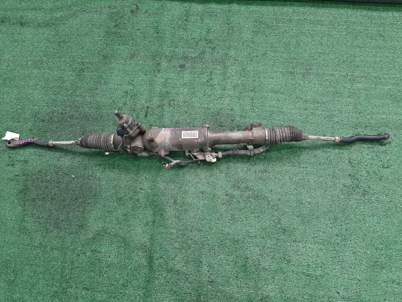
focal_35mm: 26
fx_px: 302
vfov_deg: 53.1
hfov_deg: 67.3
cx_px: 201
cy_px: 151
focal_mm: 3.93
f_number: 1.7
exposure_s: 1/50
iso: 105
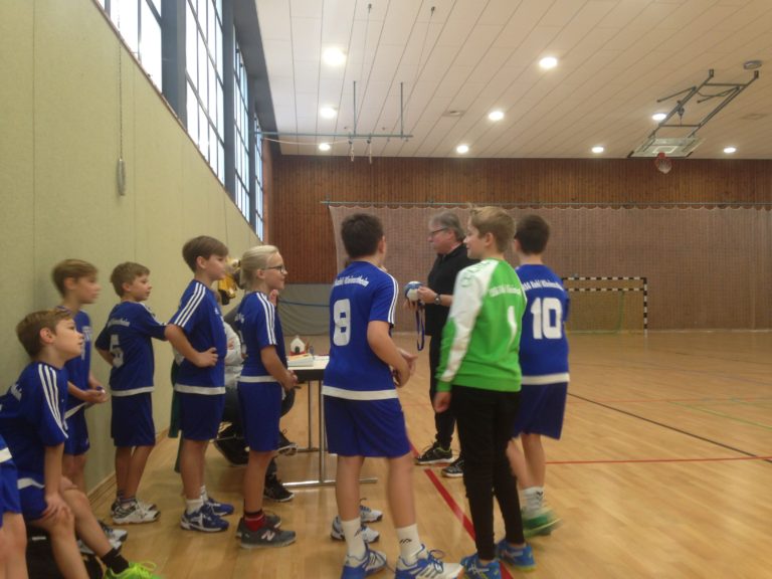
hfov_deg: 55.4
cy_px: 290
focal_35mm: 33
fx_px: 736
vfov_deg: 42.9
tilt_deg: +2.6
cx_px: 386
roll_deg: -0.1
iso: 80
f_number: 2.4
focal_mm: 4.12
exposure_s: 1/20
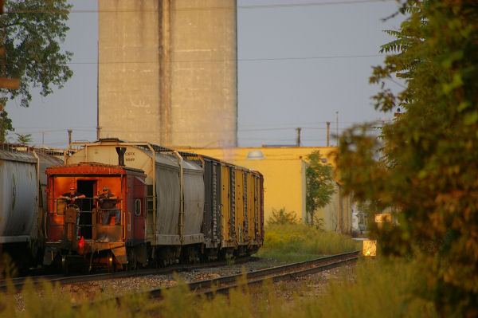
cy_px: 159
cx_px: 239
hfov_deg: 4.6
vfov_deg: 3.0
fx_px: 5970
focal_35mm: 450
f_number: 5.6
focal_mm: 300
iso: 200
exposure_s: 1/125
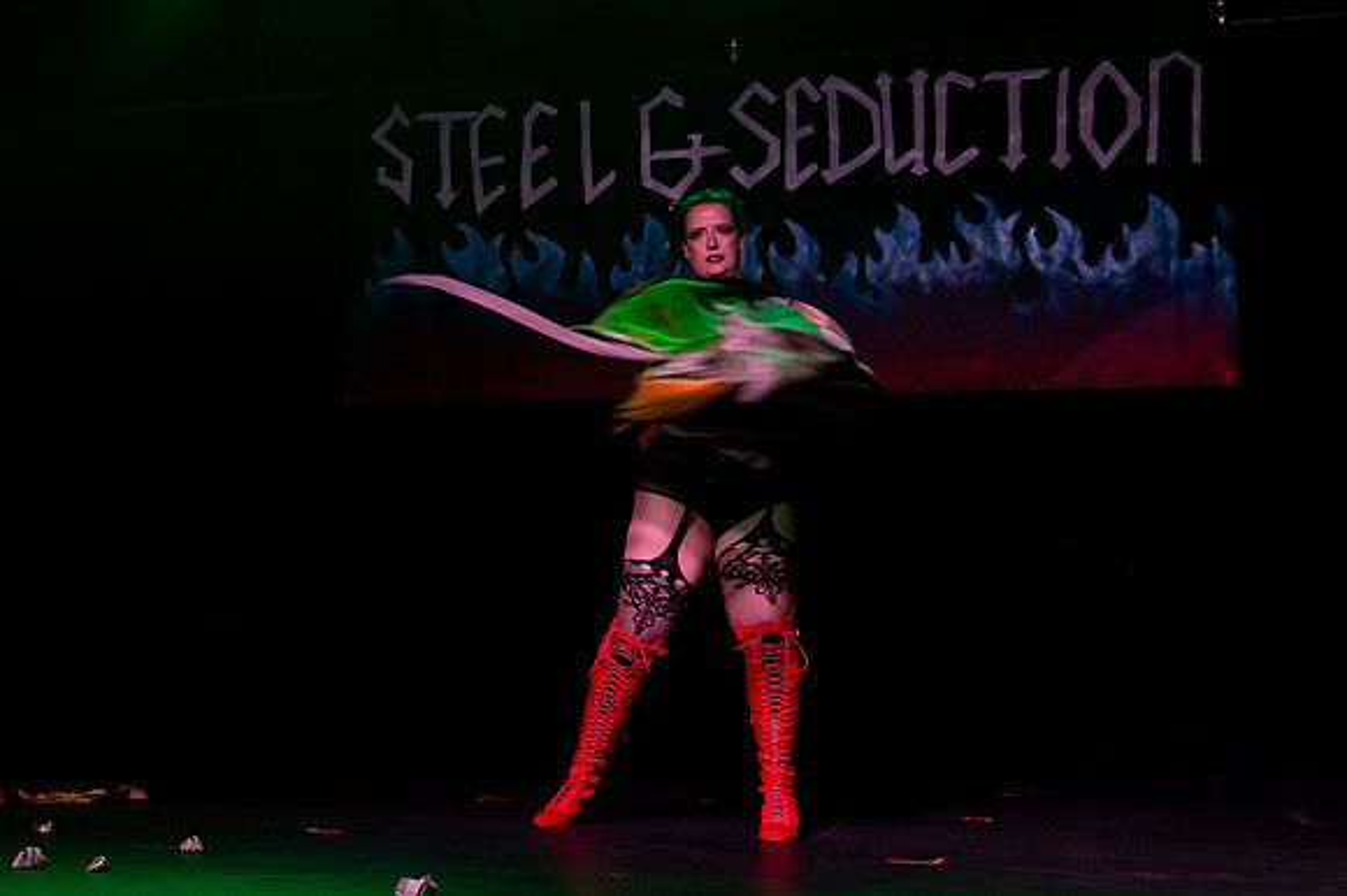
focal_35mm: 57
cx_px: 310
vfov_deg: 23.5
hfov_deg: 34.0
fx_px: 2149
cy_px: 394
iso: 4000
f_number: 4
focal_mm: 34
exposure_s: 1/160
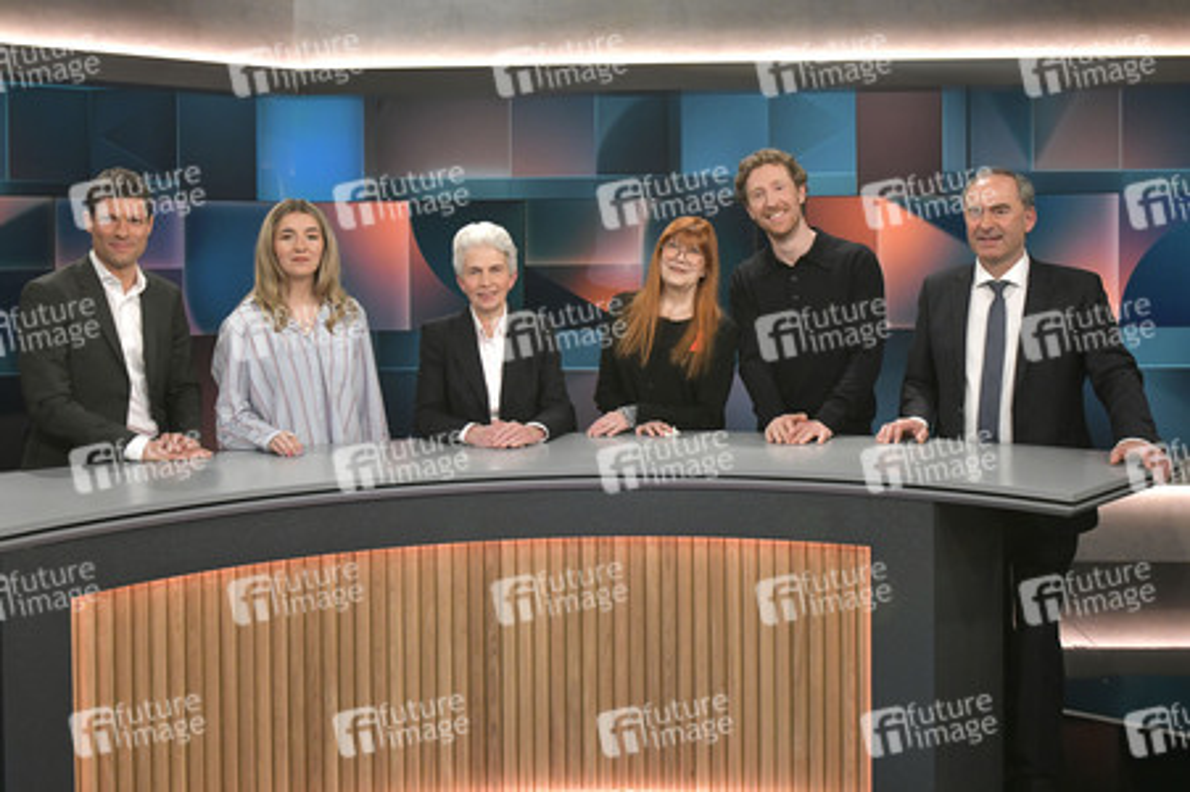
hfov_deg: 63.7
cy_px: 396
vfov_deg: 44.9
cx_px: 595
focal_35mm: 29
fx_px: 958
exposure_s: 1/200
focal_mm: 29
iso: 2500
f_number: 5.6
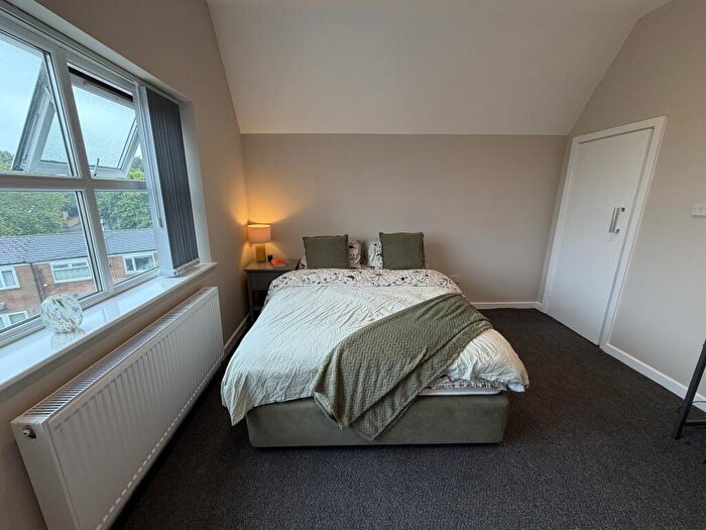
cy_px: 265
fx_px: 286
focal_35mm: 14
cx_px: 353
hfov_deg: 102.1
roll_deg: -0.8
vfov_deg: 85.7
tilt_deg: -14.4
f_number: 2.2
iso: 100
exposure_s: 1/100
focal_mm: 2.22
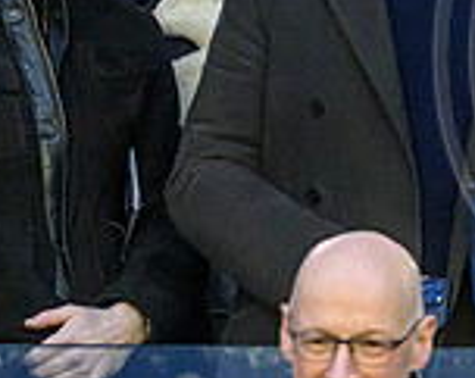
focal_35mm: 1886
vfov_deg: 0.8
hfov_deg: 1.0
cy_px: 311
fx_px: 26463
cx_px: 472
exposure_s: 1/500
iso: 8000
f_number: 2.8
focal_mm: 400
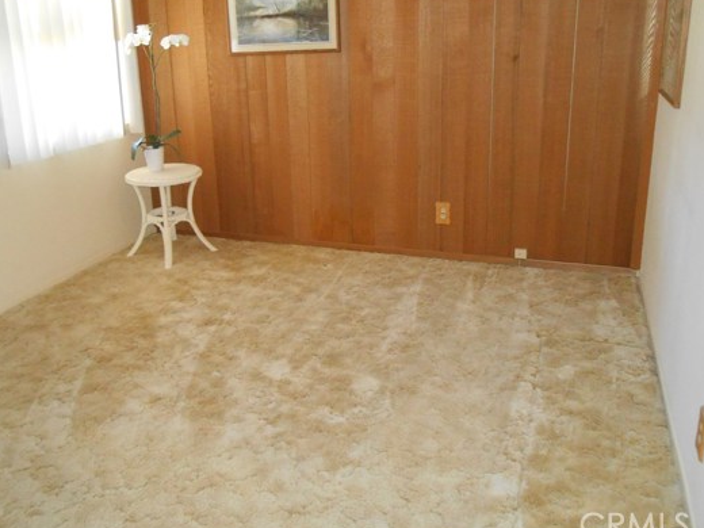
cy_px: 219
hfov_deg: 56.6
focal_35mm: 32
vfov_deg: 44.0
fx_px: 651
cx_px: 301
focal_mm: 4.6
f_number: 3.5
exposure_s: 1/25
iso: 400
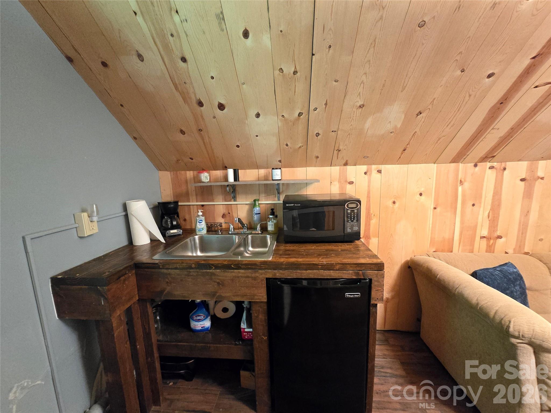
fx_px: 207
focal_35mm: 13
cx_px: 276
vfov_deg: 89.9
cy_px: 206
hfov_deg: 106.2
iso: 1600
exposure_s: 1/24
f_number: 2.2
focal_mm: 2.2
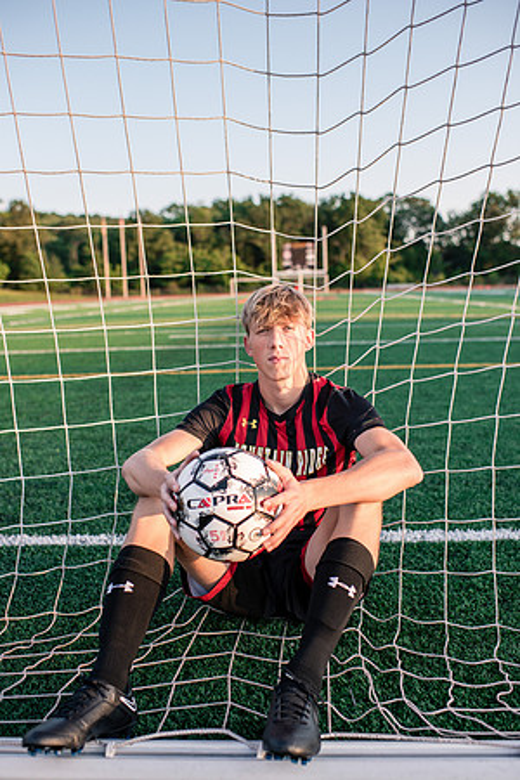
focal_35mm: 35
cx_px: 260
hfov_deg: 37.9
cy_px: 390
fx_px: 758
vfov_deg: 54.4
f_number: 2.8
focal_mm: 35
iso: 320
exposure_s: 1/640
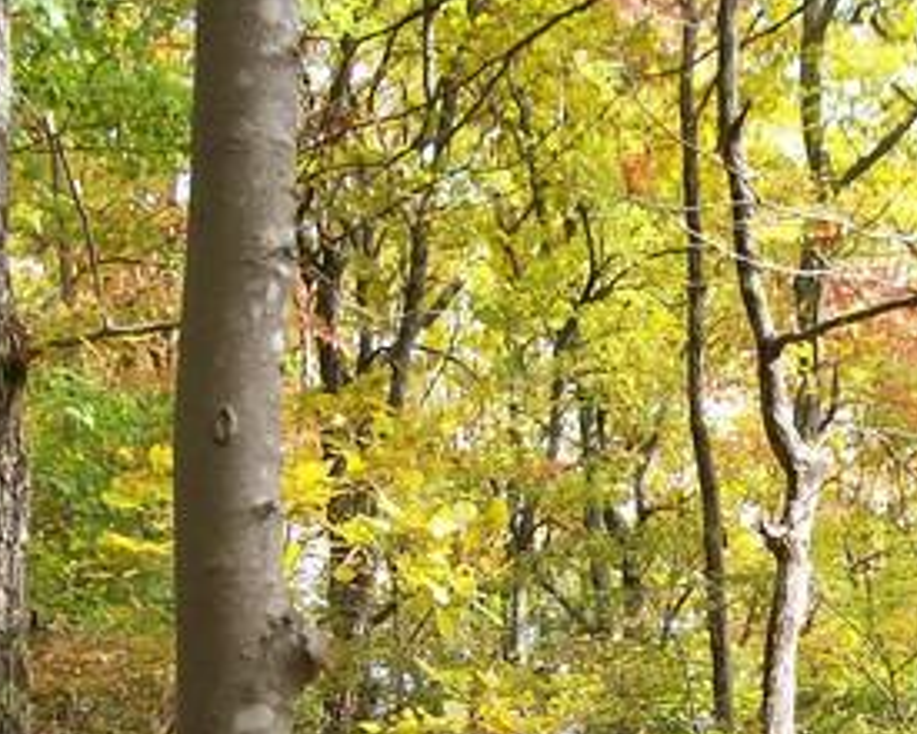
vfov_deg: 16.5
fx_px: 2470
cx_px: 654
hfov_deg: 20.9
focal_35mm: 91
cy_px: 749
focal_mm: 6
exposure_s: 1/129
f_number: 2.7
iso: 80
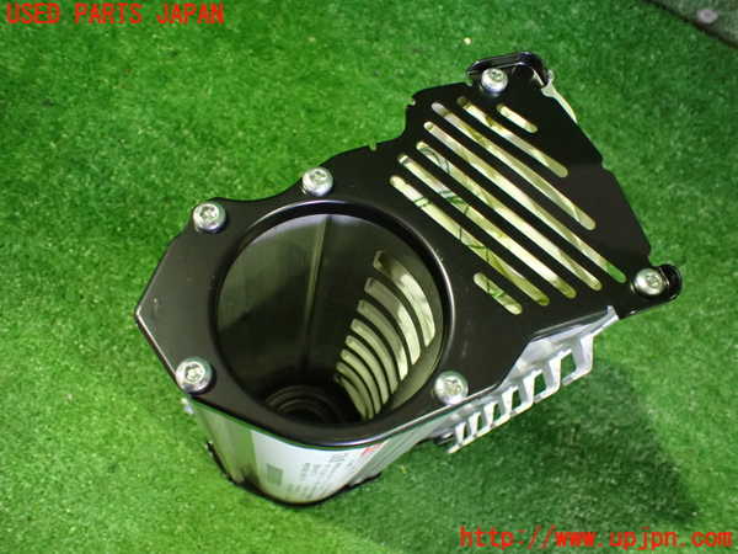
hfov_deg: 60.0
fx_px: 640
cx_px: 369
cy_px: 277
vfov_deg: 46.8
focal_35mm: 30
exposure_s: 1/30
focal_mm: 5.4
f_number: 2.3
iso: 1250
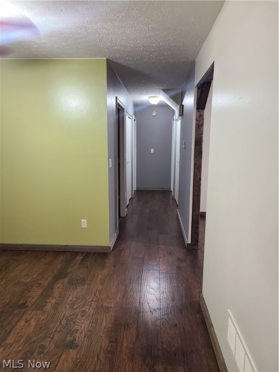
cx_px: 140
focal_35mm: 26
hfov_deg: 53.1
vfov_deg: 67.3
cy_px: 186
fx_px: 279
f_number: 1.8
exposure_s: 1/39
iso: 320
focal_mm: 5.4
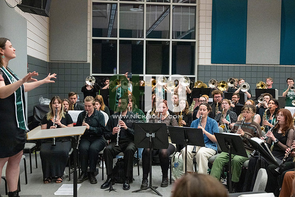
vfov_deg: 29.9
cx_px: 148
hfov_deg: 43.6
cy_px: 98
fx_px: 369
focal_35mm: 45
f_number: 4
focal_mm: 45
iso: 10000
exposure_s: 1/500
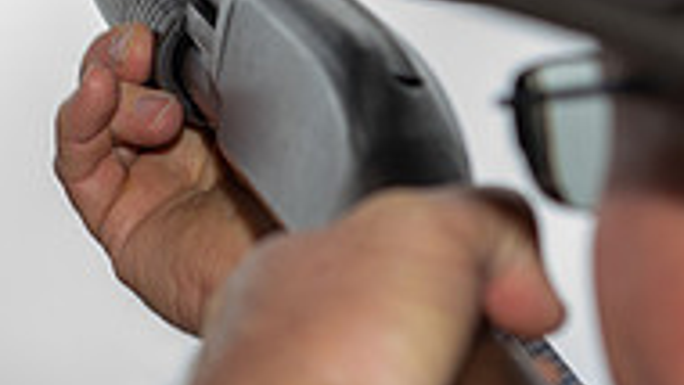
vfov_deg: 5.4
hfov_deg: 9.6
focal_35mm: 224
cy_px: -36
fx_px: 4064
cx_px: 148
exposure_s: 1/250
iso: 320
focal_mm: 70
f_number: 5.6
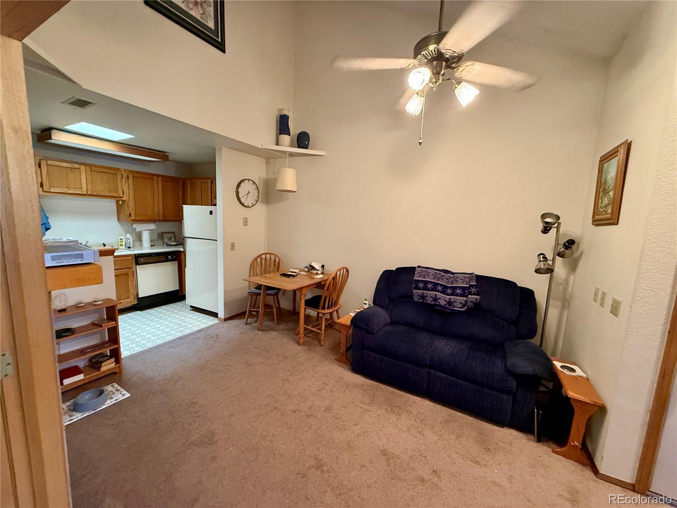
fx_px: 274
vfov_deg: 85.7
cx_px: 338
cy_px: 254
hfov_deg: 102.1
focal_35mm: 14
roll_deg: -2.9
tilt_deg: -7.2
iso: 500
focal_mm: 2.22
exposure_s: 1/60
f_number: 2.2
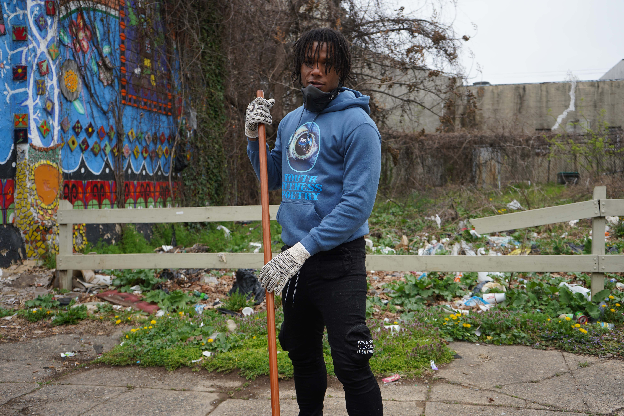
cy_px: 208
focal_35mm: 37
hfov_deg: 51.9
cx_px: 312
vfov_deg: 35.9
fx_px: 641
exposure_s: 1/320
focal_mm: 37
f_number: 5
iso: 100
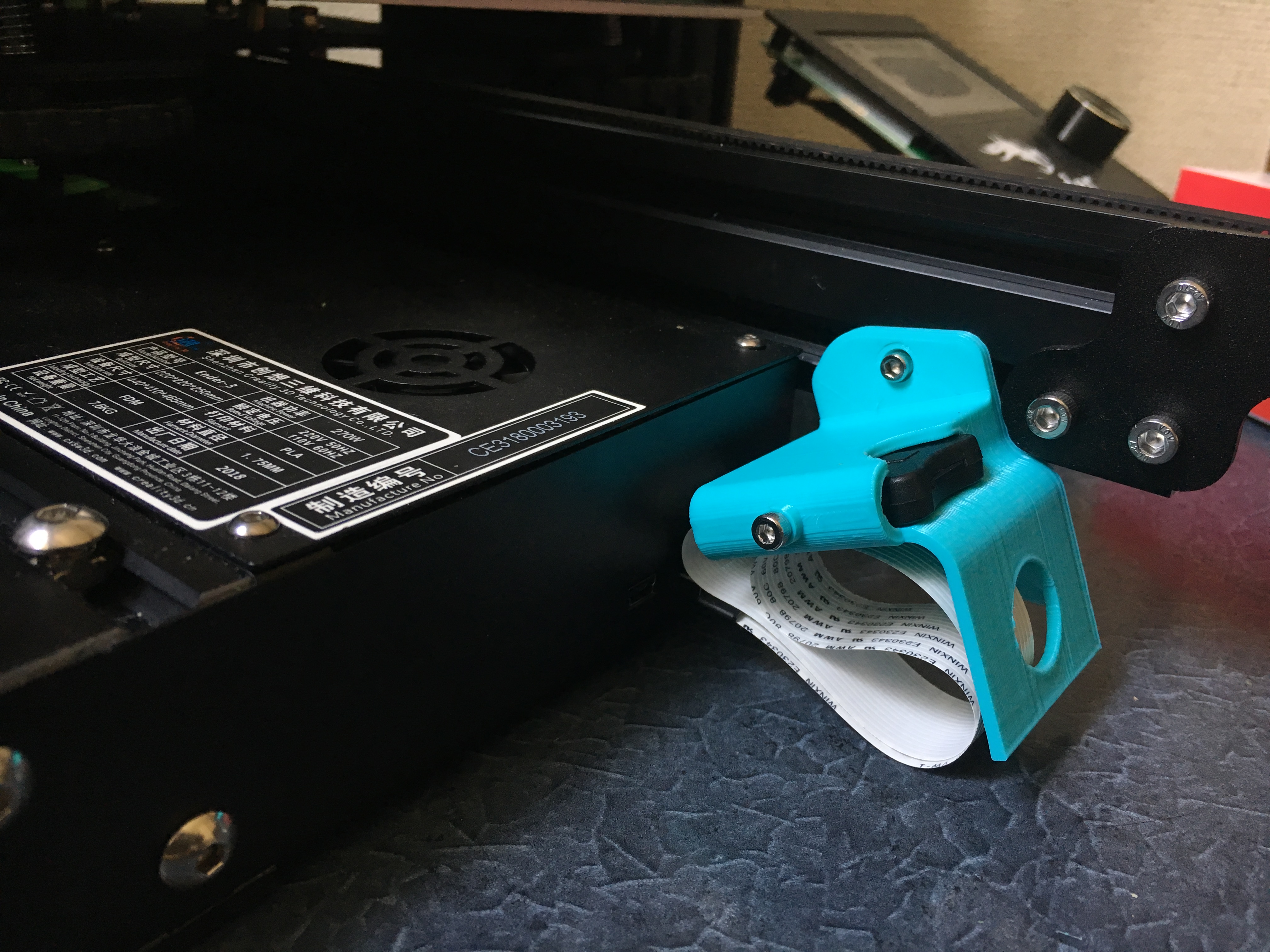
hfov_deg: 61.7
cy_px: 476
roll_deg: -3.5
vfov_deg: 48.2
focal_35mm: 29
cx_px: 635
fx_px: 1064
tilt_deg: -24.1
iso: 80
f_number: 2.2
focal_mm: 4.15
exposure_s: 1/30
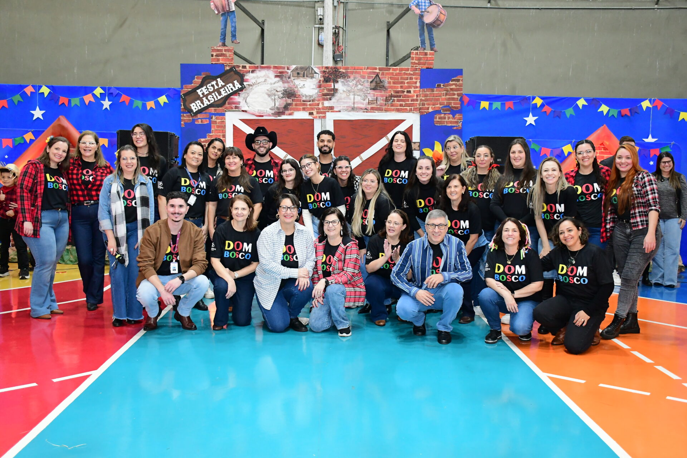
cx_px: 344
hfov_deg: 49.6
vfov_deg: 34.2
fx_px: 744
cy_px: 229
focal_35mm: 39
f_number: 5
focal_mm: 26
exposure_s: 1/125
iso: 3200
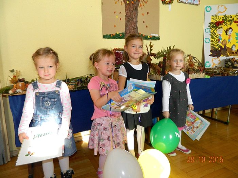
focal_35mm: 25
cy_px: 89
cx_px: 119
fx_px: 172
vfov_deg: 54.9
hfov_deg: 69.4
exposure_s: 1/30
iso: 80
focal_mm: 4.5
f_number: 3.1
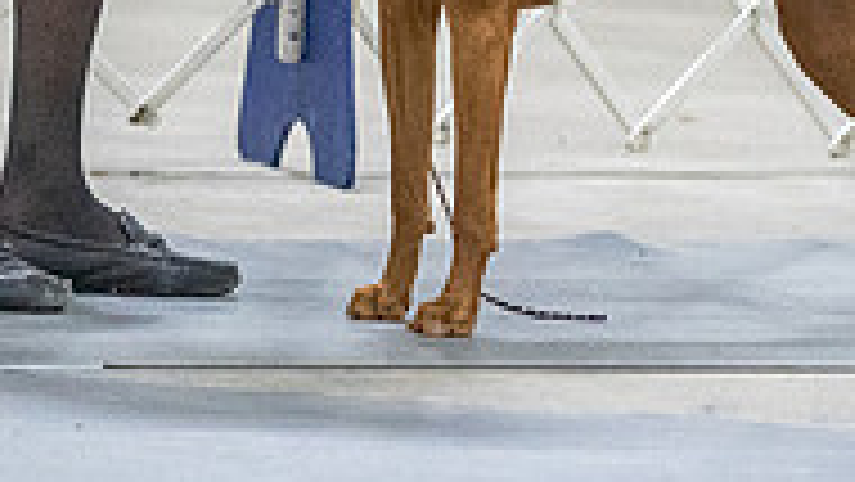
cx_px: 475
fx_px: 9978
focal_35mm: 440
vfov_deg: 2.7
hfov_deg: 4.9
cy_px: -509
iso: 6400
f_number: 3.2
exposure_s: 1/400
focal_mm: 118
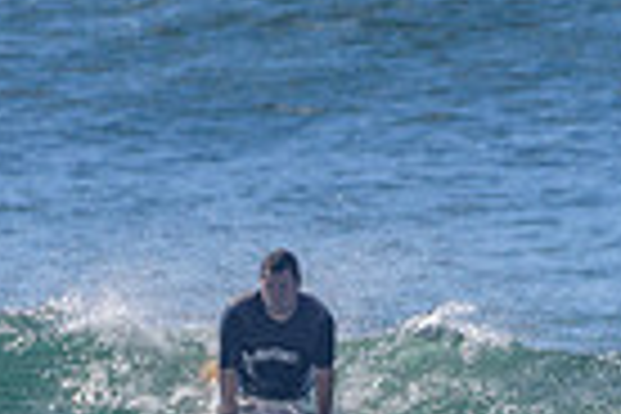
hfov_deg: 0.8
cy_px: 577
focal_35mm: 2573
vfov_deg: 0.5
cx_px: 223
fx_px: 44381
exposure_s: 1/2000
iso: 200
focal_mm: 500
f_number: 5.6
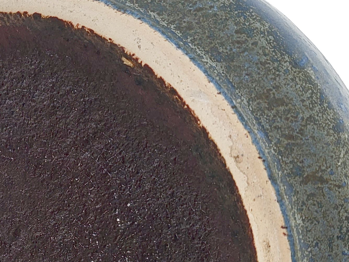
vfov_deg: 18.6
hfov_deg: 24.3
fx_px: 786
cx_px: 33
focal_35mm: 78
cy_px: 231
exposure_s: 1/108
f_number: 1.8
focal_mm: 4.25
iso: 50
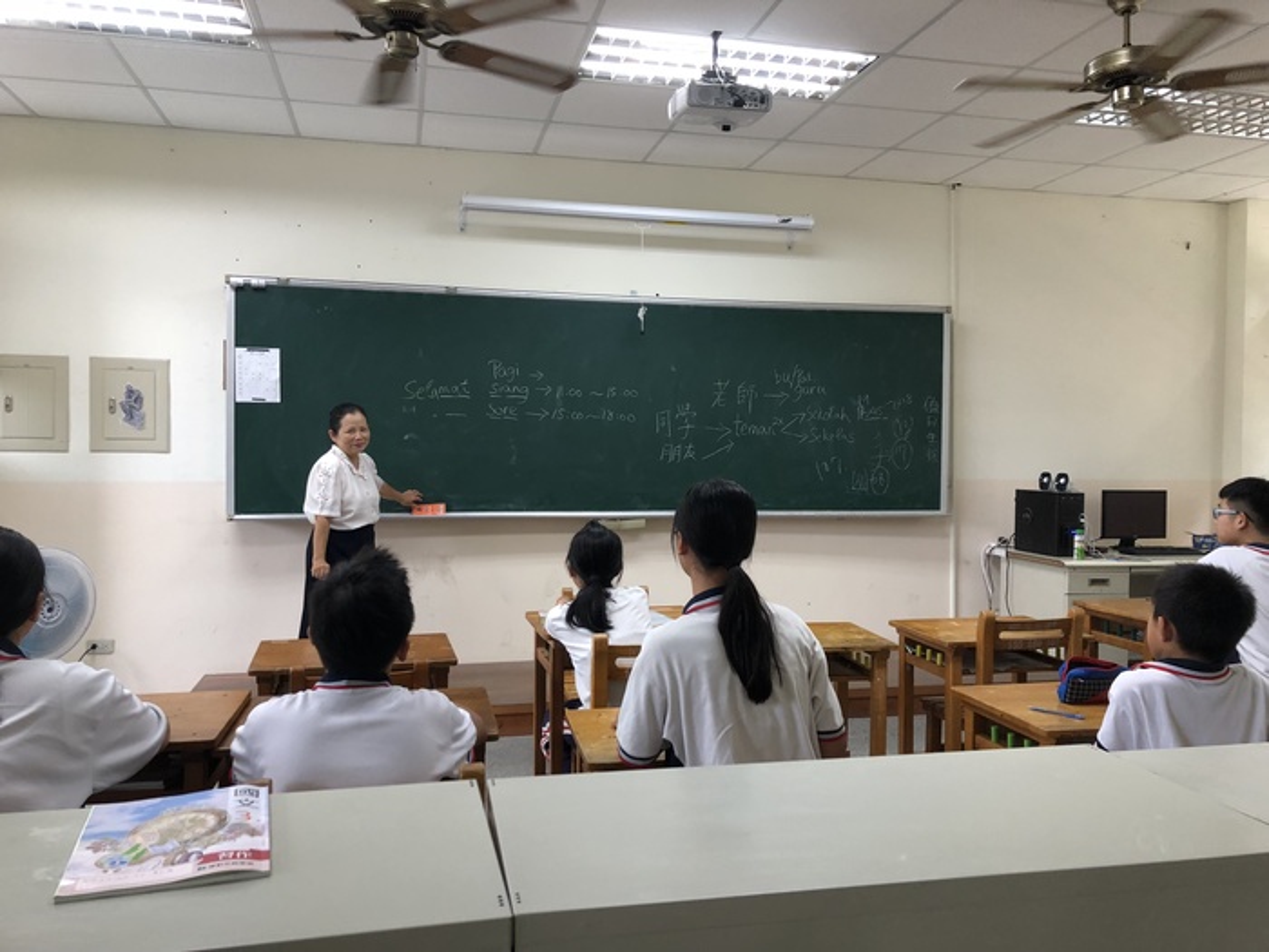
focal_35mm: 28
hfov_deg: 63.4
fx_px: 1026
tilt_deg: -1.6
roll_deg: +1.7
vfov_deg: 49.7
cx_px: 634
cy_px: 476
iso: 40
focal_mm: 4
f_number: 1.8
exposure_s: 1/30
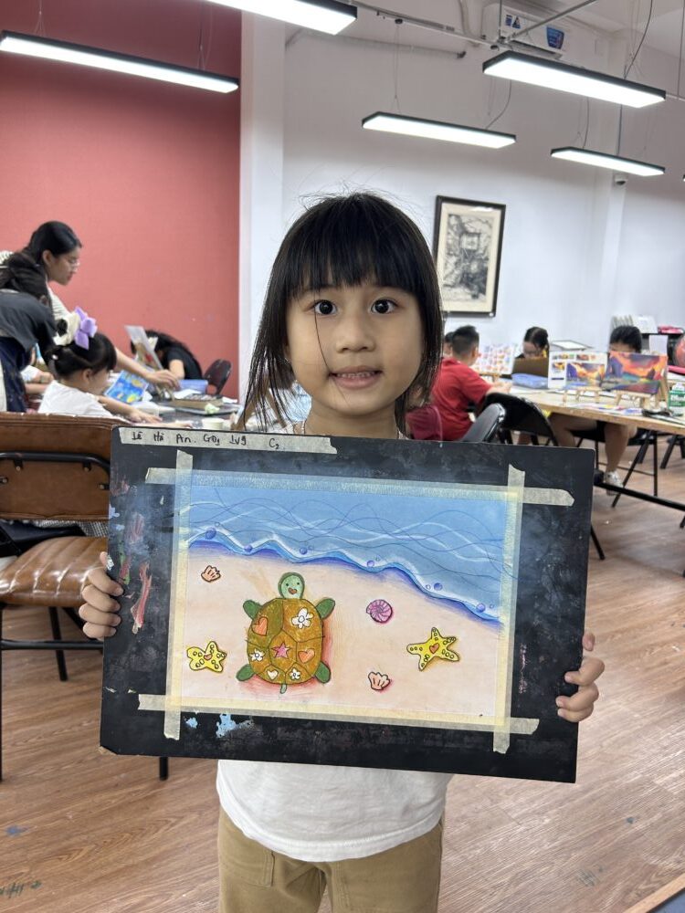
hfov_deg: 53.1
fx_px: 686
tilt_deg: -11.7
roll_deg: -2.6
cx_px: 342
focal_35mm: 26
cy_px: 456
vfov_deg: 67.3
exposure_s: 1/100
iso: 64
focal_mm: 5.7
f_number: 1.5
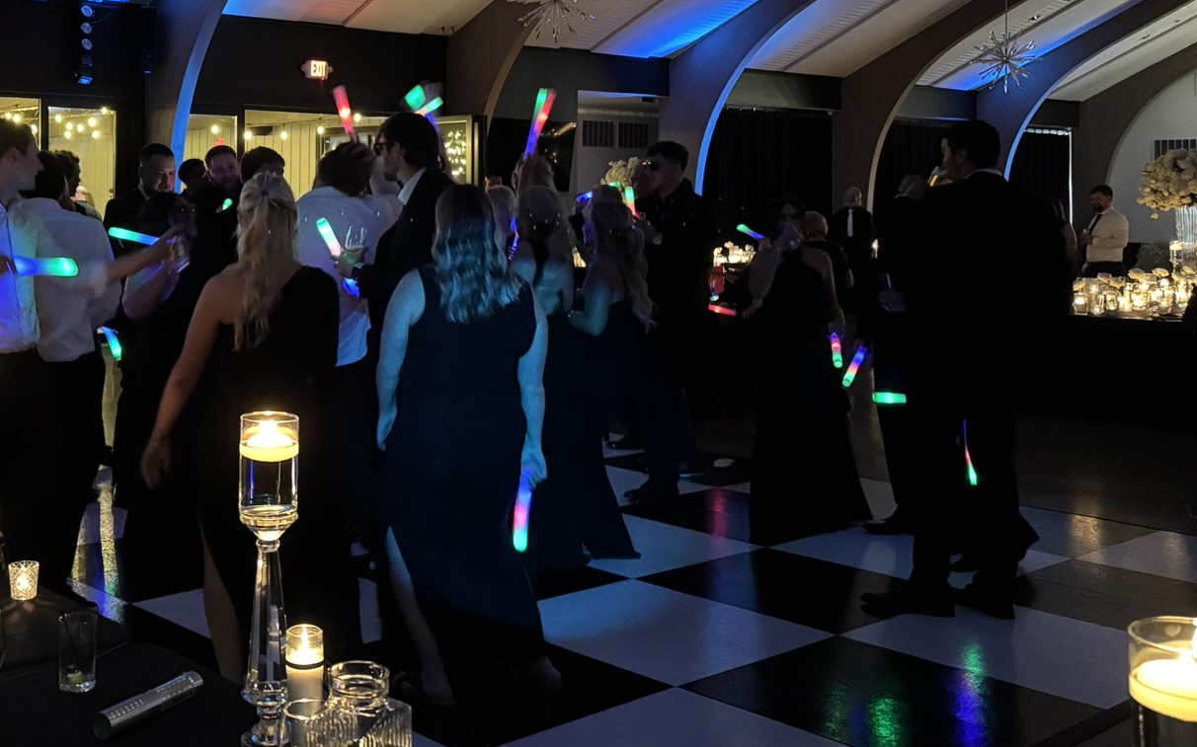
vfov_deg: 29.3
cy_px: 175
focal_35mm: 43
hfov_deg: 44.7
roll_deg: -0.5
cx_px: 300
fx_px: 1402
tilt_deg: +0.9
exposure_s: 1/30
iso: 1600
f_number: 1.78
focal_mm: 6.76
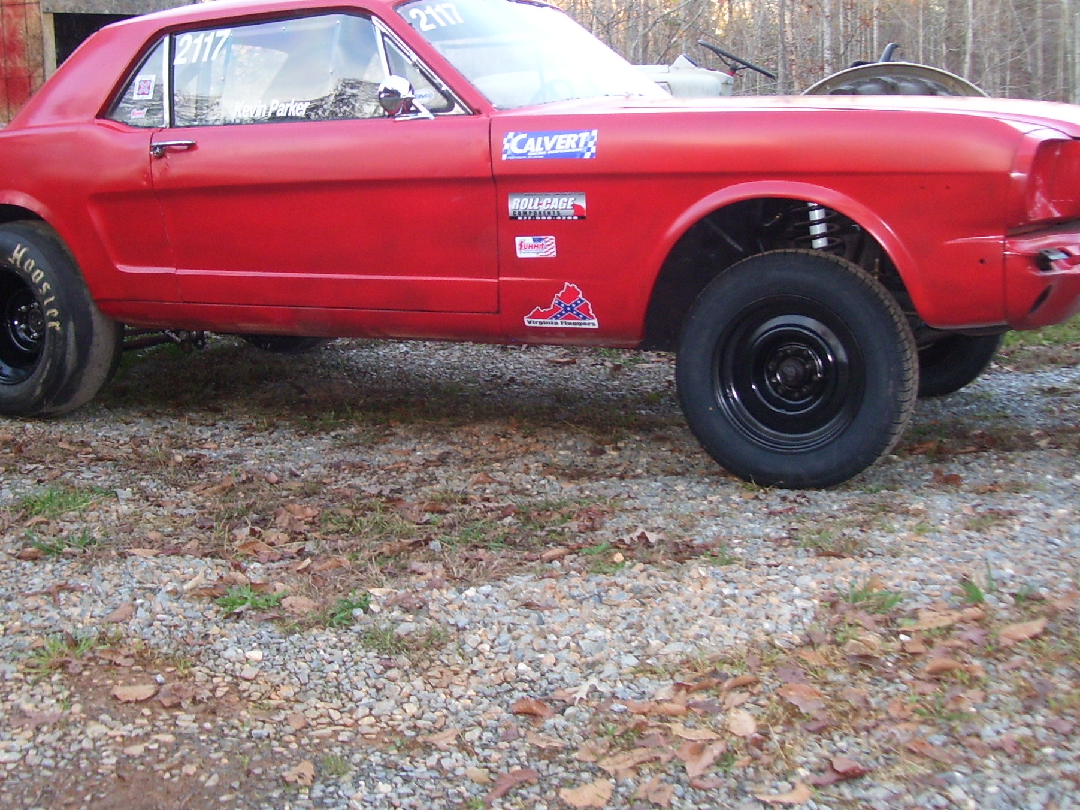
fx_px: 1435
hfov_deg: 41.2
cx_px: 486
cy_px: 309
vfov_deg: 31.4
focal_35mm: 46
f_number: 2.7
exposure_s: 1/60
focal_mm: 6
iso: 160
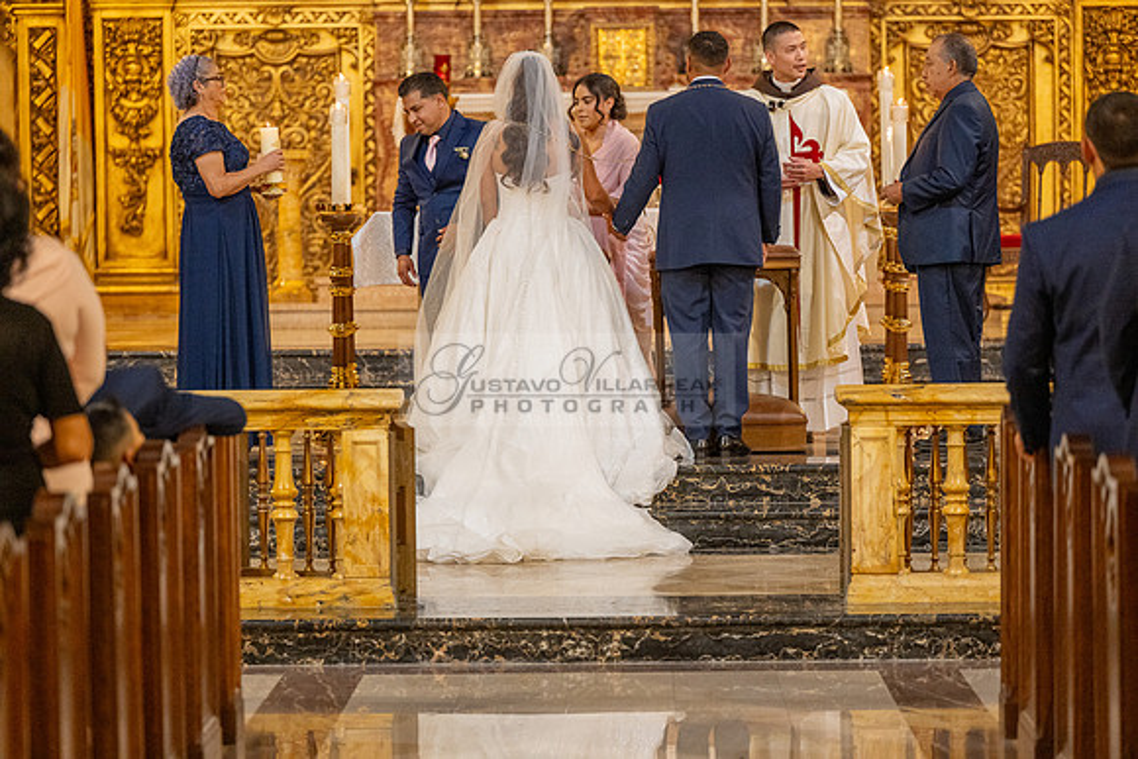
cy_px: 380
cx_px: 569
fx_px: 3952
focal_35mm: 125
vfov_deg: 11.0
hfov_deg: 16.4
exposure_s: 1/200
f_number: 2.8
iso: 2000
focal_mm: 125
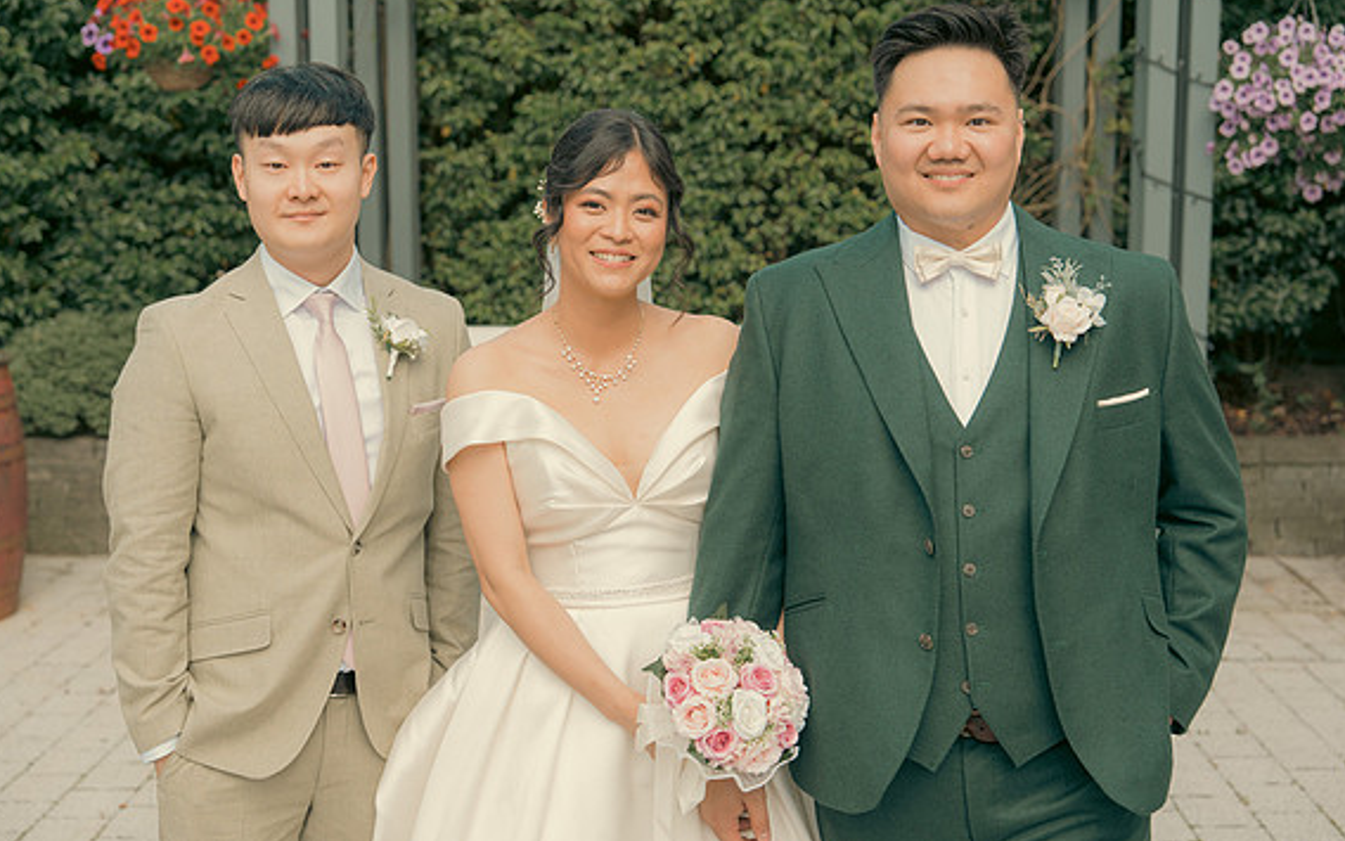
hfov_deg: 40.3
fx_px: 1833
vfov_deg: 25.8
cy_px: 387
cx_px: 672
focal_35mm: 50
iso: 125
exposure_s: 1/250
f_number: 3.5
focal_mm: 48
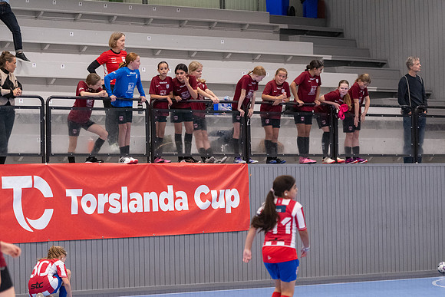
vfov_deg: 7.4
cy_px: 148
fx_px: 2293
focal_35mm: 185
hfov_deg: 11.1
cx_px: 222
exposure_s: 1/500
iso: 4500
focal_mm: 122
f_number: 3.2
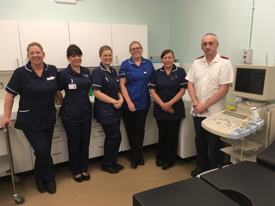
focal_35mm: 29
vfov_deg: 48.2
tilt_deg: -11.5
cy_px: 103
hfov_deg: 61.7
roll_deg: +2.0
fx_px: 230
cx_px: 138
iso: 80
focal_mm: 4.15
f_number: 2.2
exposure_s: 1/33
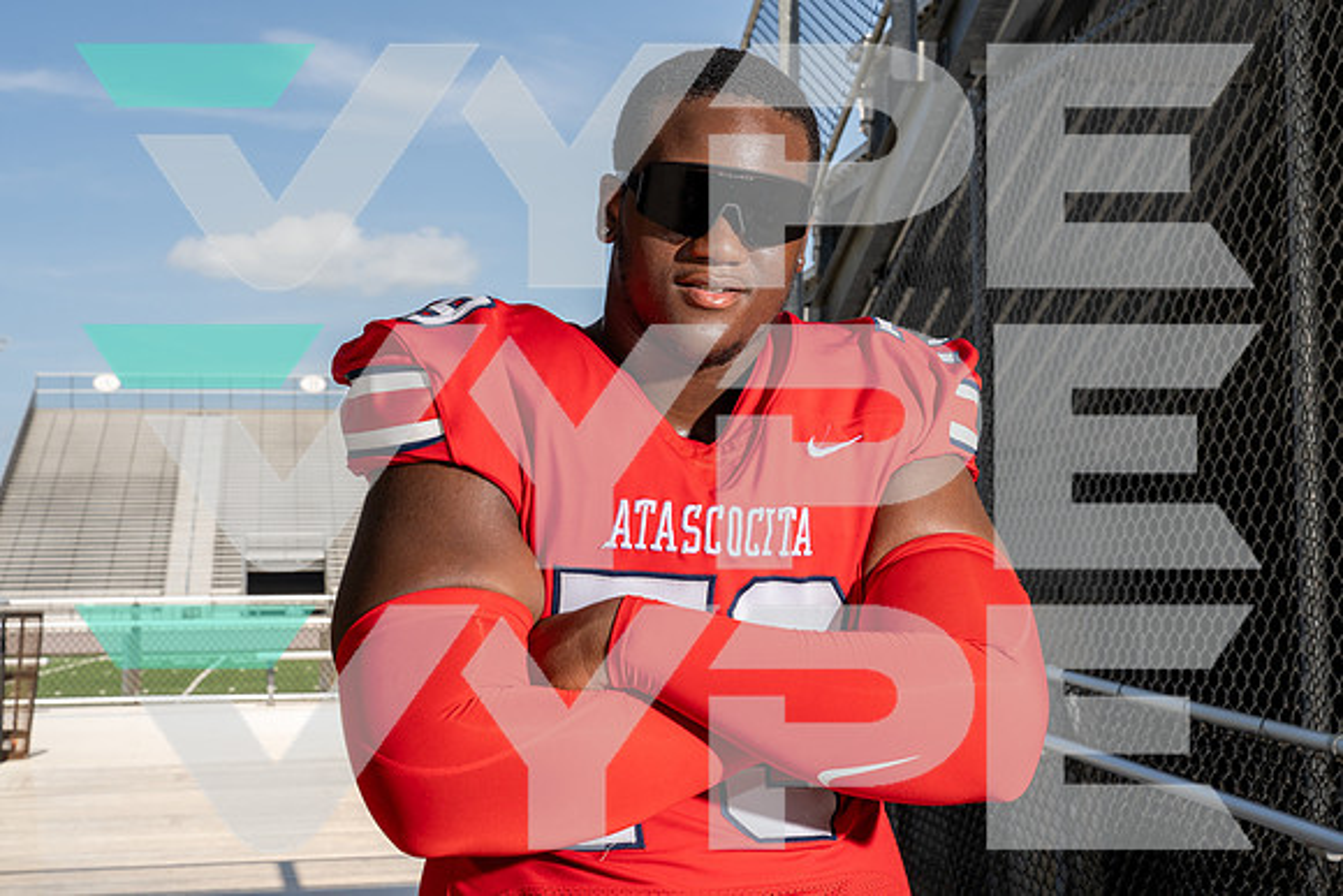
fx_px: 1978
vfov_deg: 25.5
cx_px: 672
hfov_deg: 37.5
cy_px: 448
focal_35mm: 53
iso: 160
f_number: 10
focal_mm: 53
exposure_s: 1/250
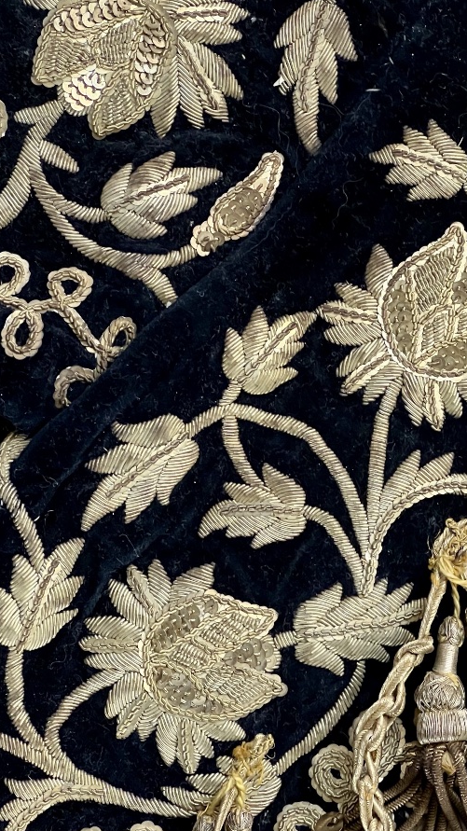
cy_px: 418
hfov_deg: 10.6
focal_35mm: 113
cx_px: 467
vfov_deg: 18.9
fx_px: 2488
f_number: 2.8
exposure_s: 1/60
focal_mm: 9
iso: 500
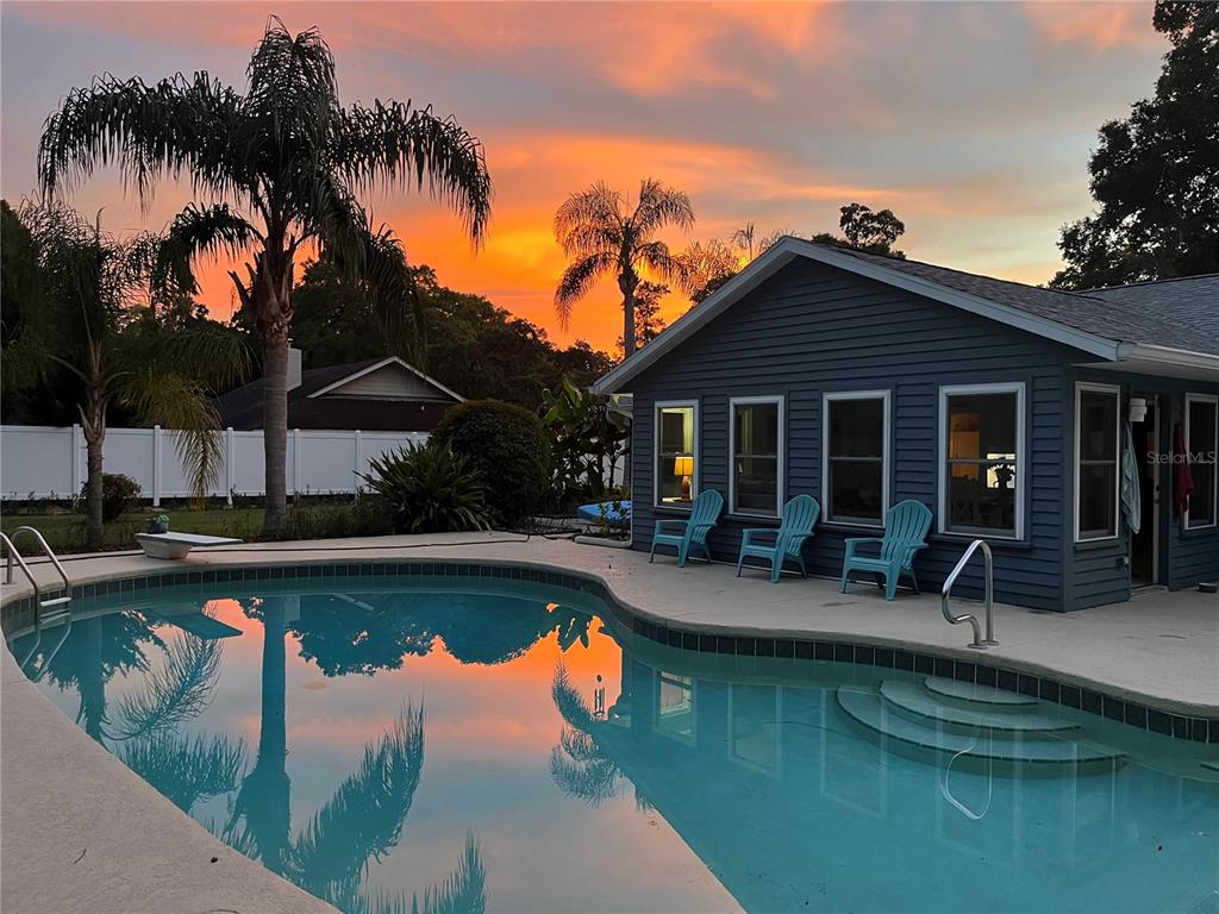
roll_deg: -1.4
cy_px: 457
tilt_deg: -0.6
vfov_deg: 53.1
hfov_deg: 67.3
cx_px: 610
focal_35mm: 26
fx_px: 916
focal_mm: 5.1
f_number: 1.6
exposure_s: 1/60
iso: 400
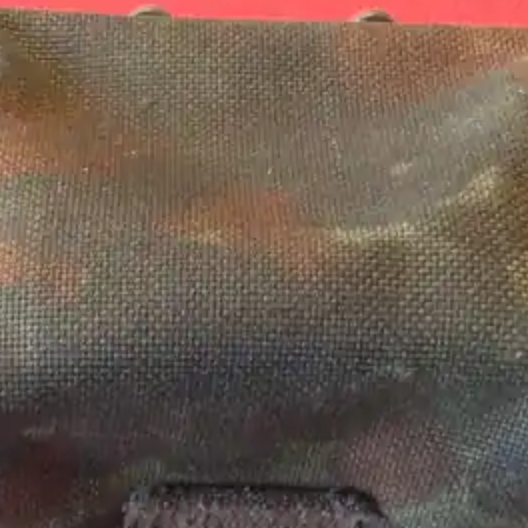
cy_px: 560
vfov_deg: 14.6
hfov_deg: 14.8
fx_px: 2019
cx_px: 138
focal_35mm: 117
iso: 200
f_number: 2.4
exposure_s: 1/15
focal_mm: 4.28
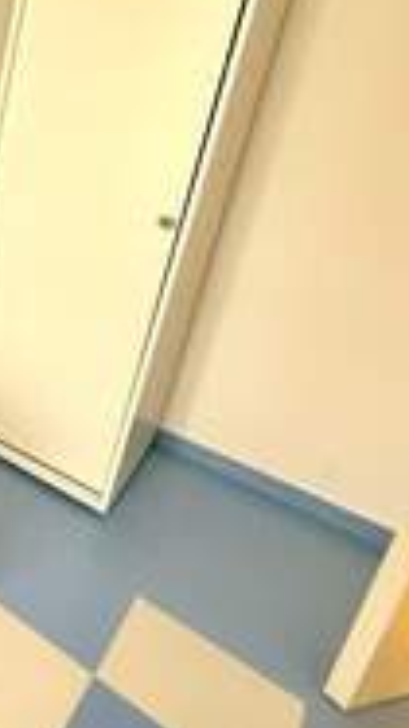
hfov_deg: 23.8
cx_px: -284
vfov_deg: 59.6
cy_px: 189
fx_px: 598
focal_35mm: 31
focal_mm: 2.22
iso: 200
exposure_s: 1/50
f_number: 2.2
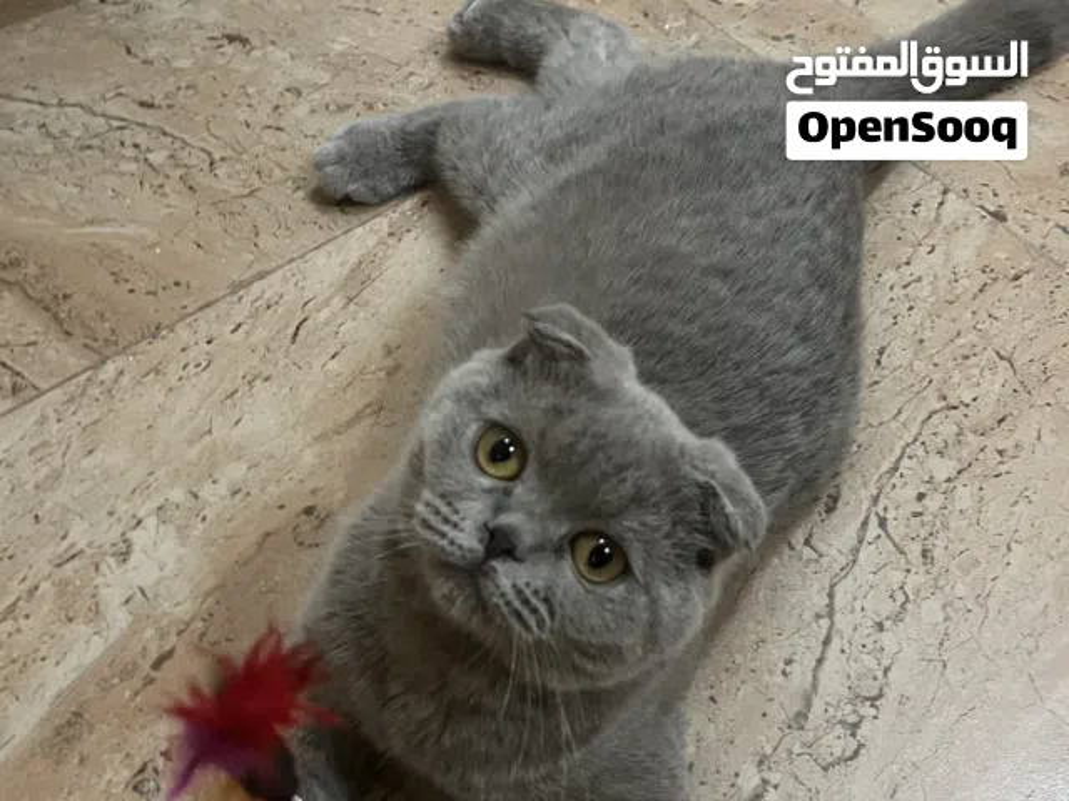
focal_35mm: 26
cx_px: 534
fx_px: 803
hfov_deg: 67.3
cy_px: 400
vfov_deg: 53.1
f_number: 1.5
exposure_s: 1/33
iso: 400
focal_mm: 5.7
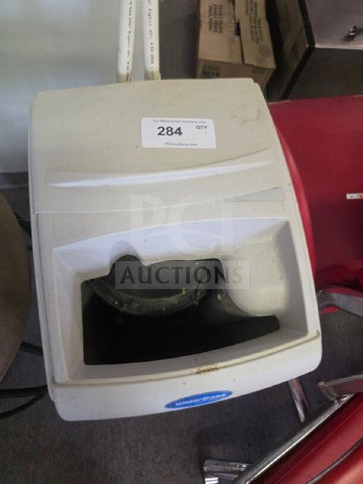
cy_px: 242
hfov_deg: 58.9
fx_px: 322
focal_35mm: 23
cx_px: 182
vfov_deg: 73.9
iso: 800
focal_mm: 6.3
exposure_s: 1/120
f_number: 1.7
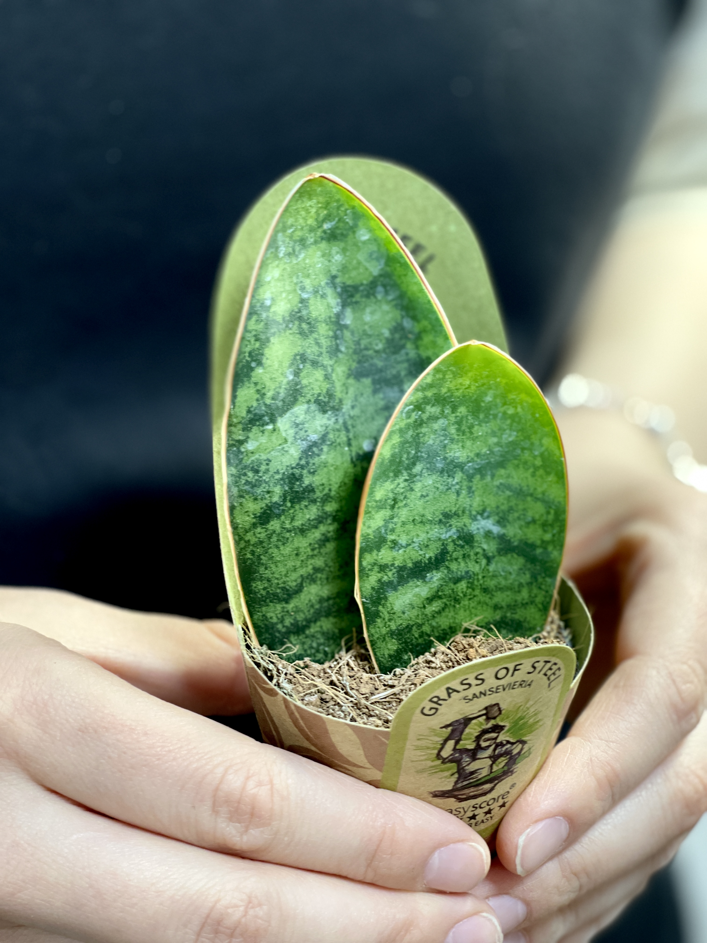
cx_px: 354
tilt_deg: -27.1
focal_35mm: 64
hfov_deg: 22.9
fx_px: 1743
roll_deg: +1.1
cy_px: 472
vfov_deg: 30.3
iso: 125
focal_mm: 7.5
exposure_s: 1/33
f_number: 2.2
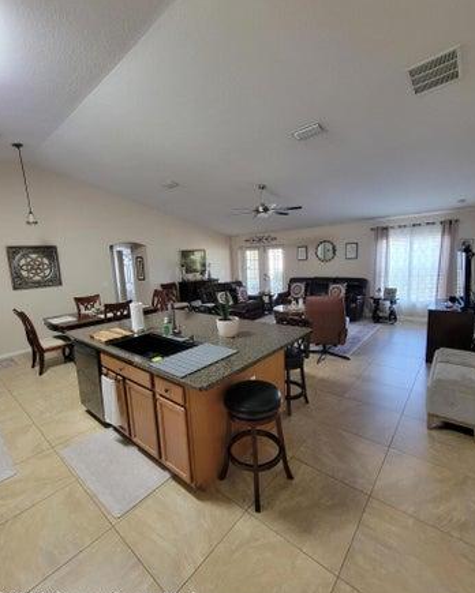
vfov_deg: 100.7
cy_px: 303
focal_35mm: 14
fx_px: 246
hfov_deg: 88.0
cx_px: 236
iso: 320
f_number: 2.2
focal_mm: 2.2
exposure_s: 1/40
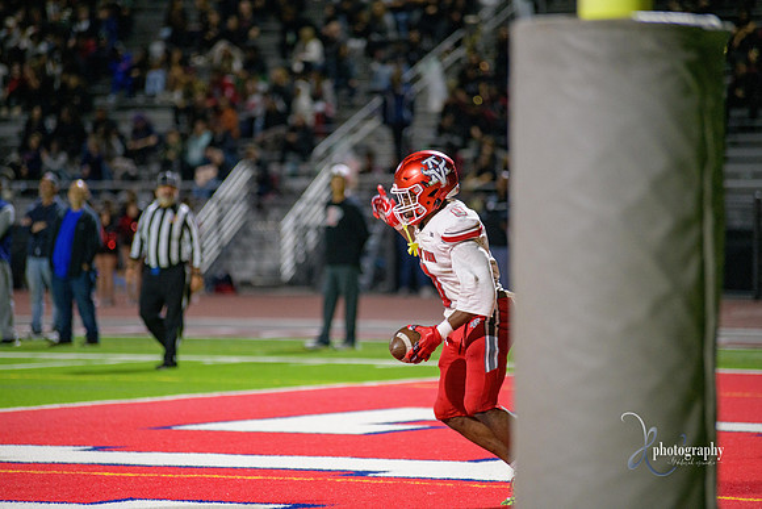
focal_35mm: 200
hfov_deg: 10.3
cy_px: 254
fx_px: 4234
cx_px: 381
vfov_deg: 6.9
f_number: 2.8
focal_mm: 200
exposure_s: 1/320
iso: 2000
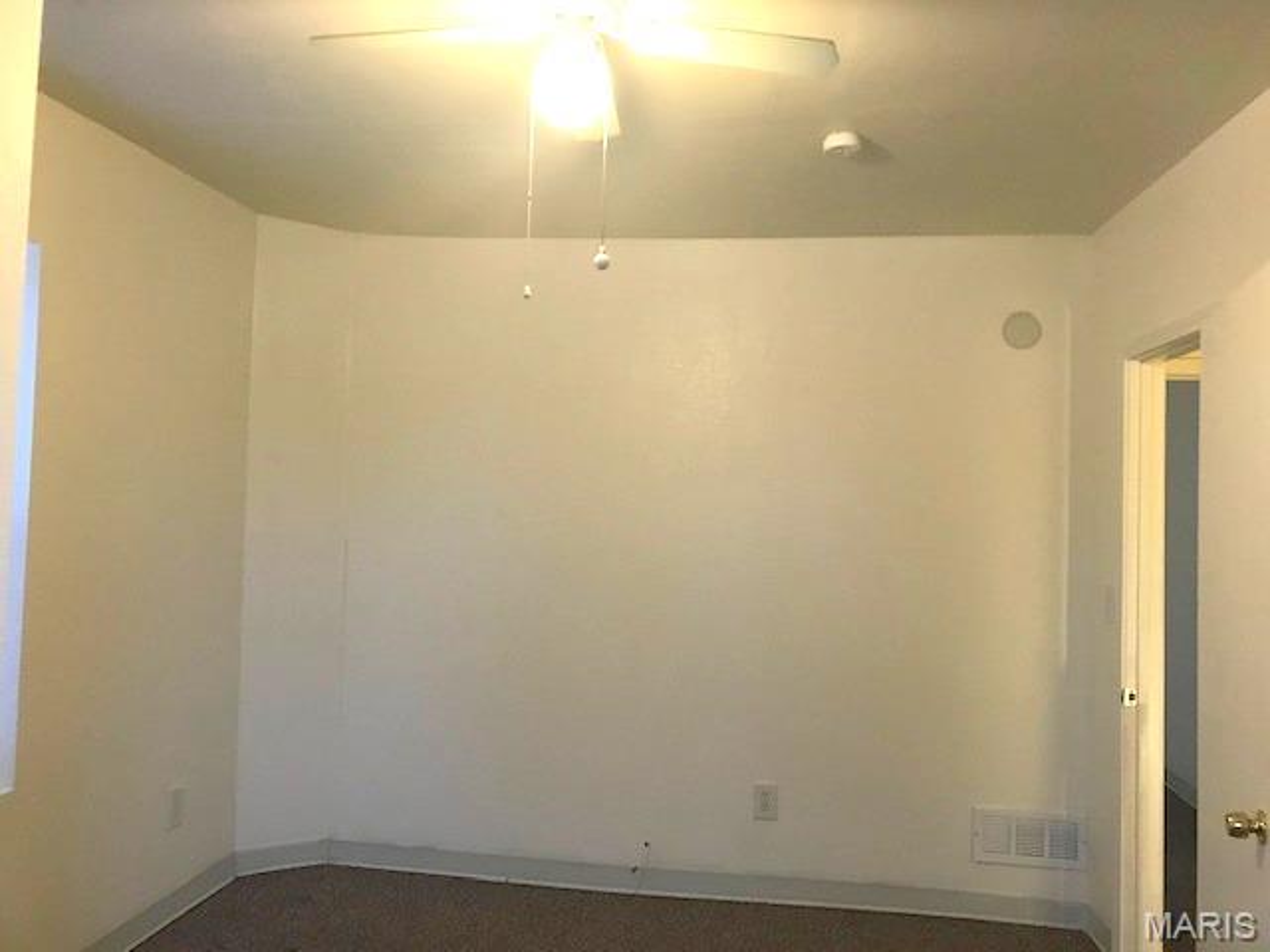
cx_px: 635
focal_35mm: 28
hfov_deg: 63.4
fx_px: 1027
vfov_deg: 49.7
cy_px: 476
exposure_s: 1/15
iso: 64
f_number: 1.8
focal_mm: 3.99
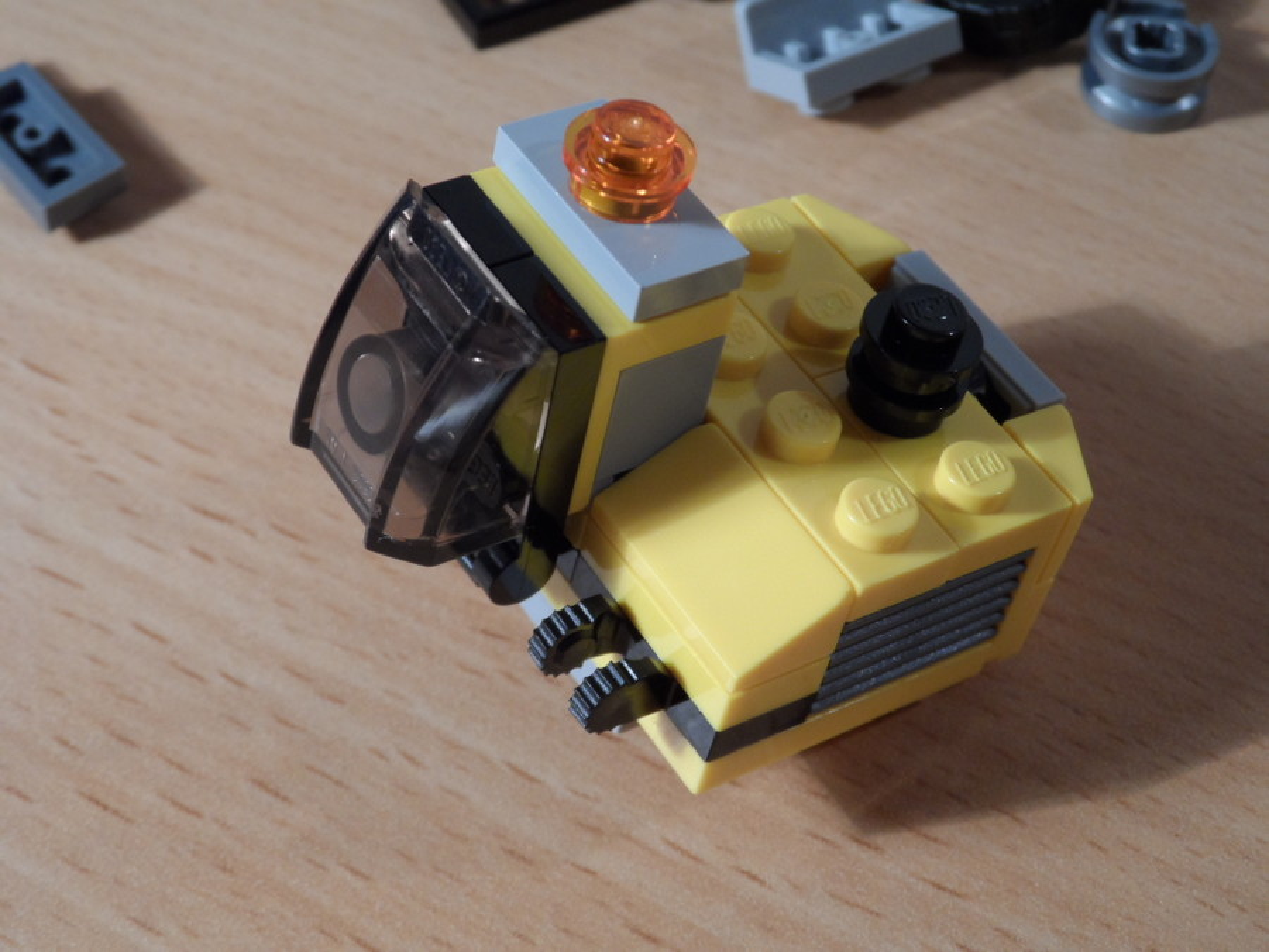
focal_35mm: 62
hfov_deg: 31.2
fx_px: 2273
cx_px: 634
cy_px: 476
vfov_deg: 23.7
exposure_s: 1/15
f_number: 4.2
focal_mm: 10.2
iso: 200
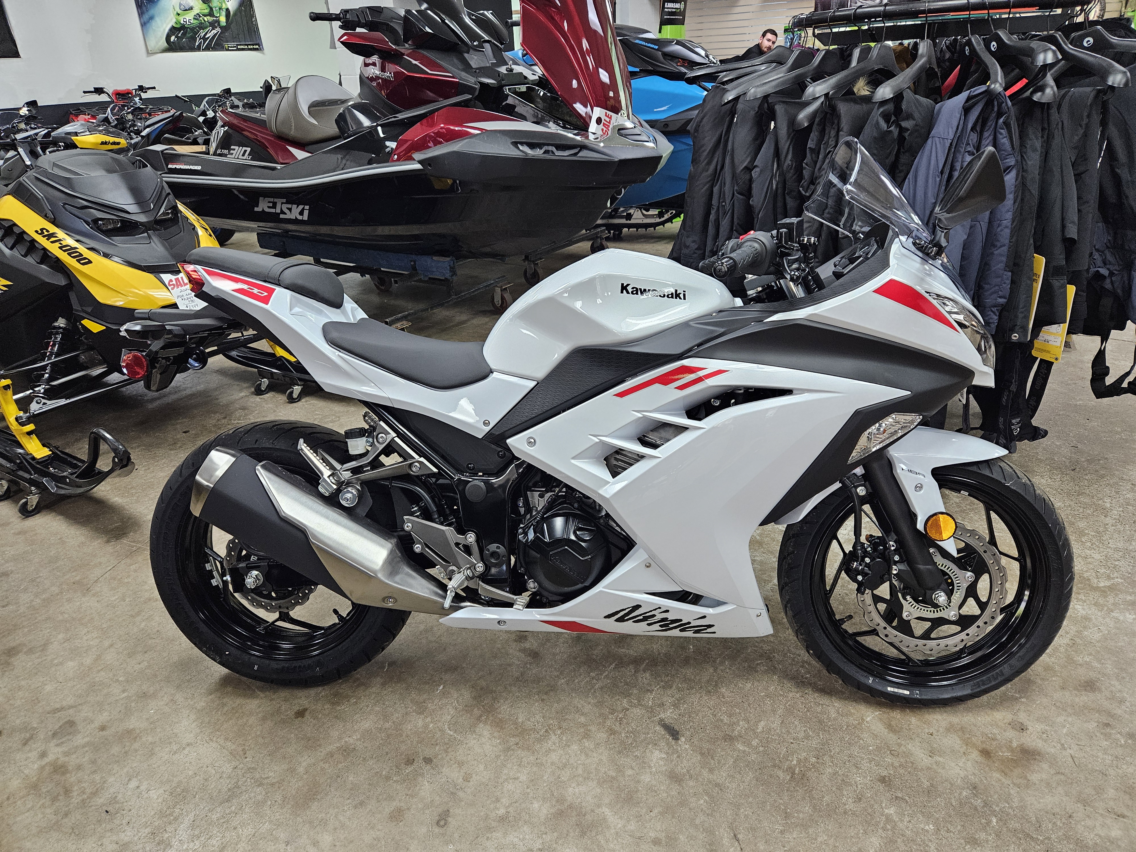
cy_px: 426
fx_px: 755
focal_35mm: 23
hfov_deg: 73.9
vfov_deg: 58.9
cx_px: 568
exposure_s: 1/120
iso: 500
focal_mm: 5.4
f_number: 1.8
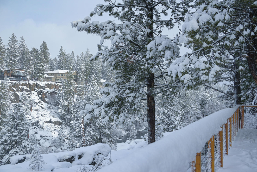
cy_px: 86
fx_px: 271
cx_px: 128
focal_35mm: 38
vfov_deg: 35.1
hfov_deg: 50.7
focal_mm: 38
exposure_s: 1/1600
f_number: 5
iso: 320
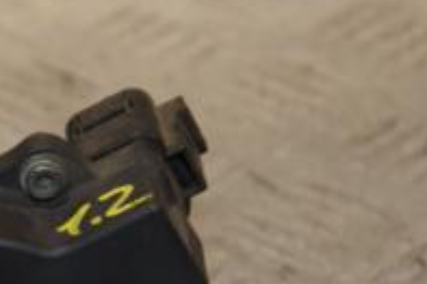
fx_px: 3140
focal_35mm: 265
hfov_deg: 7.7
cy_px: 301
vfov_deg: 5.2
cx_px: -82
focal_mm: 58
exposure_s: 1/200
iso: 800
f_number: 6.3
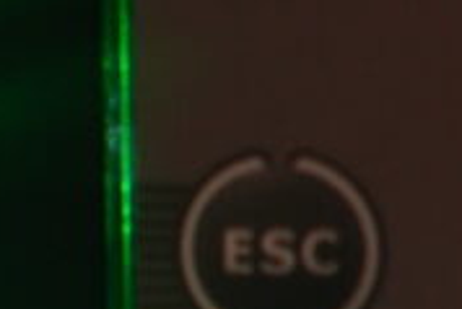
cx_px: 1189
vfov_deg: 3.2
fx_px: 5536
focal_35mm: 431
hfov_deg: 4.6
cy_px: 362
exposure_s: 1/250
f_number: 2.8
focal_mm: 75
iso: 1000
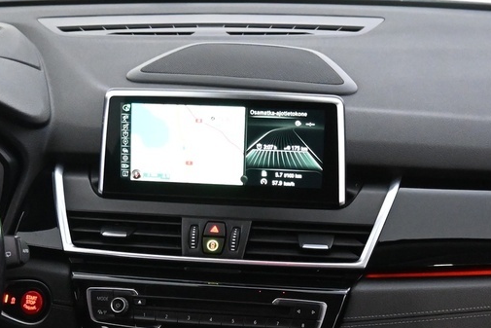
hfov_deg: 26.3
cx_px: 225
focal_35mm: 77
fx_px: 1050
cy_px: 283
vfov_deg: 17.5
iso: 2800
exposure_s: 1/25
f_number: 3.5
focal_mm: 16
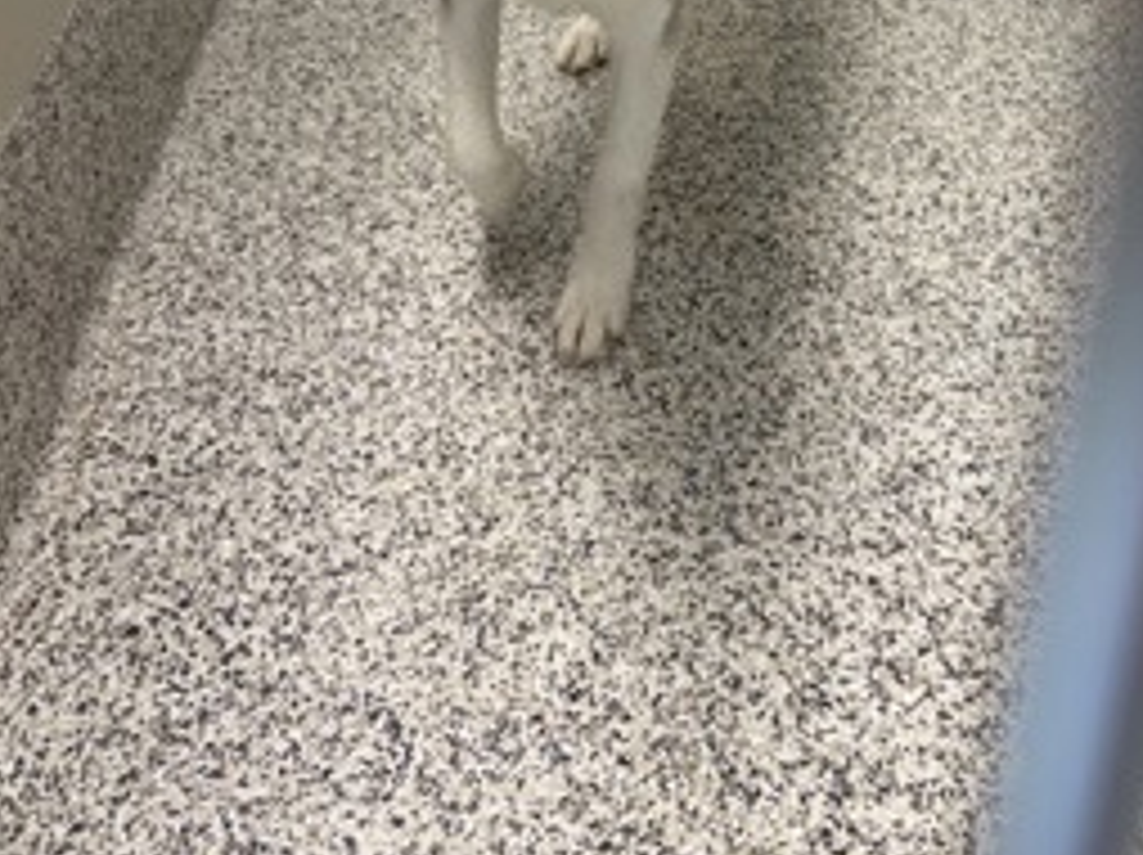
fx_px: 1418
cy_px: -22
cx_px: 673
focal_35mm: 43
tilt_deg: -30.5
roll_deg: +0.7
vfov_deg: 30.8
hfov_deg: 43.7
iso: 100
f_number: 1.6
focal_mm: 5.96
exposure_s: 1/122
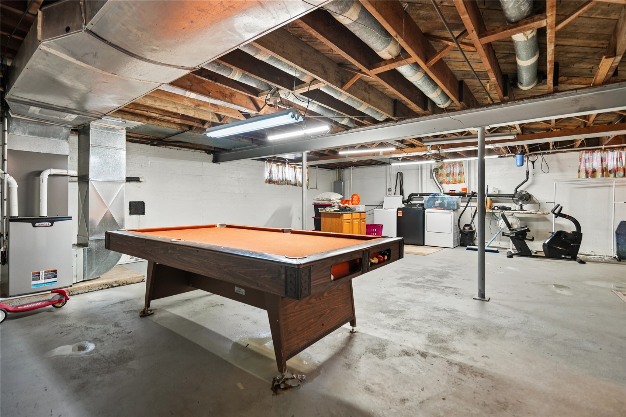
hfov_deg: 96.7
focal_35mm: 16
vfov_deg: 73.7
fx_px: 278
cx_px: 313
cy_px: 208
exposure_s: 1/20
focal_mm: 16
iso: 400
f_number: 4
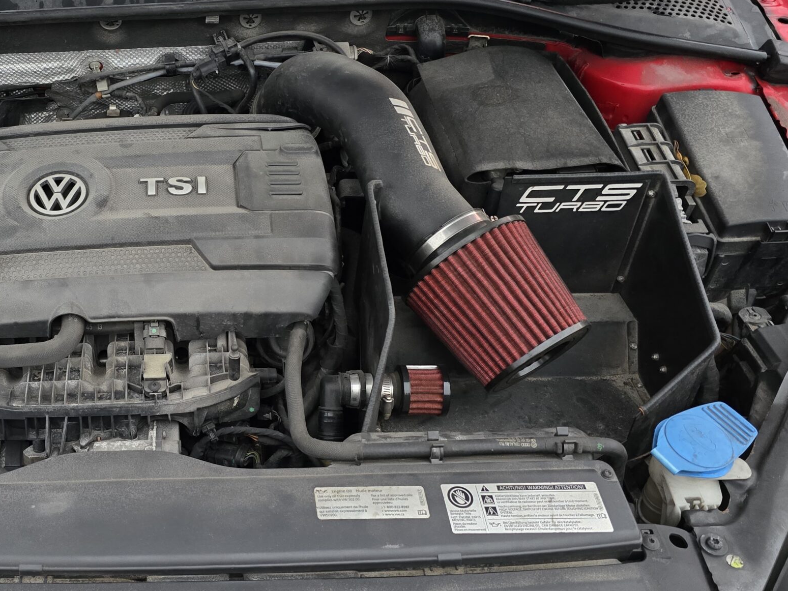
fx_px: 865
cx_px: 153
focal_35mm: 38
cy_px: 267
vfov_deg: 37.7
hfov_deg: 46.3
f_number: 1.7
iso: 640
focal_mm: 6.3
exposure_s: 1/30.7
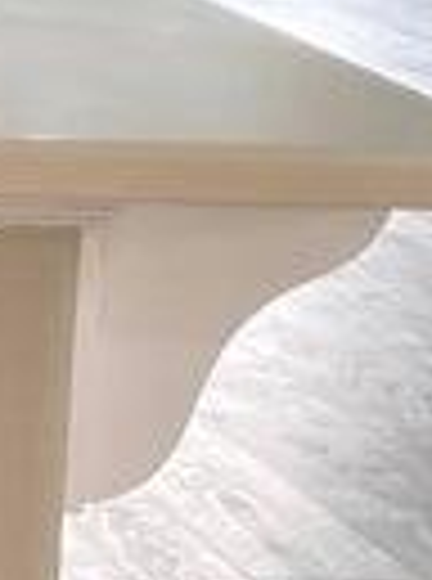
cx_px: -1256
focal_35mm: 199
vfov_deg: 9.8
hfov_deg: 6.2
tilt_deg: -6.5
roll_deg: -0.7
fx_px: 3328
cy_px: -153
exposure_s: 1/120
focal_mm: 5.1
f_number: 1.6
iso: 100
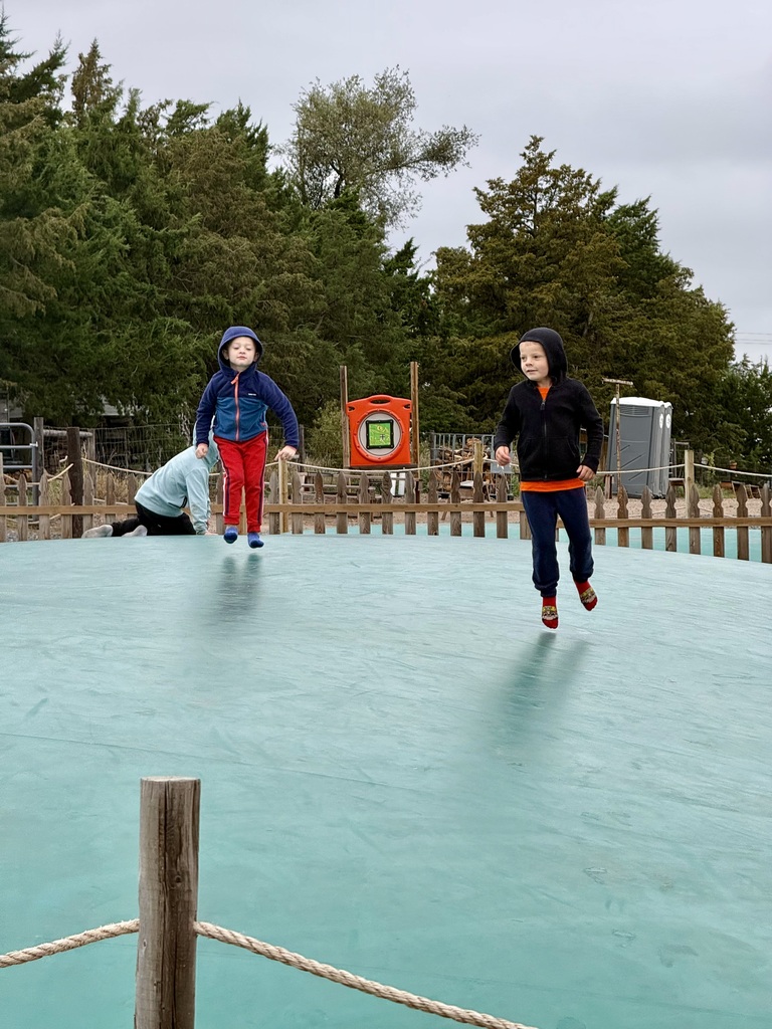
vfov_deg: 16.4
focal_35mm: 120
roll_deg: +1.2
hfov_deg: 12.3
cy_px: 514
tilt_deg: +0.5
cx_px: 386
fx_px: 3568
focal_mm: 15.66
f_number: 2.8
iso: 64
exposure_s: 1/480
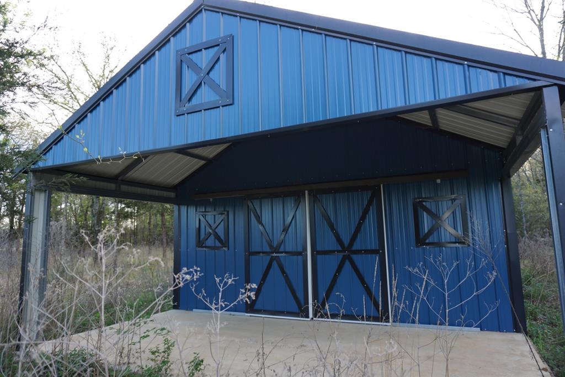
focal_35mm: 24
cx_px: 282
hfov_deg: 73.8
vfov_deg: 53.1
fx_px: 377
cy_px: 188
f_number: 4
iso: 100
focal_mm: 16
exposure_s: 1/60
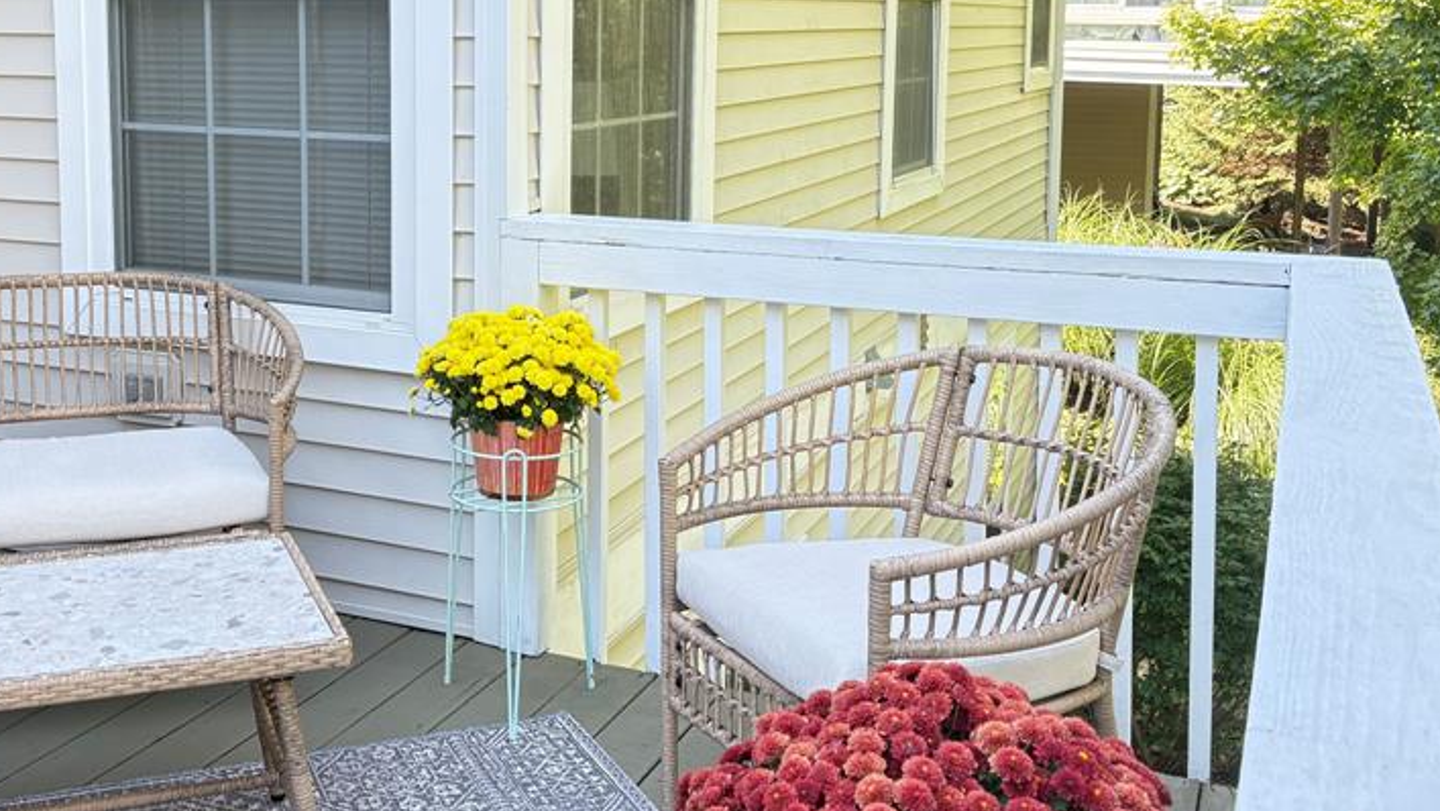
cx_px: 495
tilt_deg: -5.7
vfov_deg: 28.5
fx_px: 1566
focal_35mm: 41
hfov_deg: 48.7
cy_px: 192
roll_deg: +0.0
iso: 100
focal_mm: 5.96
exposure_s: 1/239
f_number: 1.6
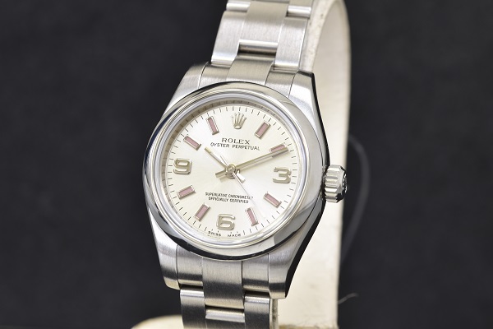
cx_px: 246
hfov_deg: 15.2
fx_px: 1849
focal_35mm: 135
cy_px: 164
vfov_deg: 10.2
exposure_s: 1/2
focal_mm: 90
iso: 100
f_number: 13
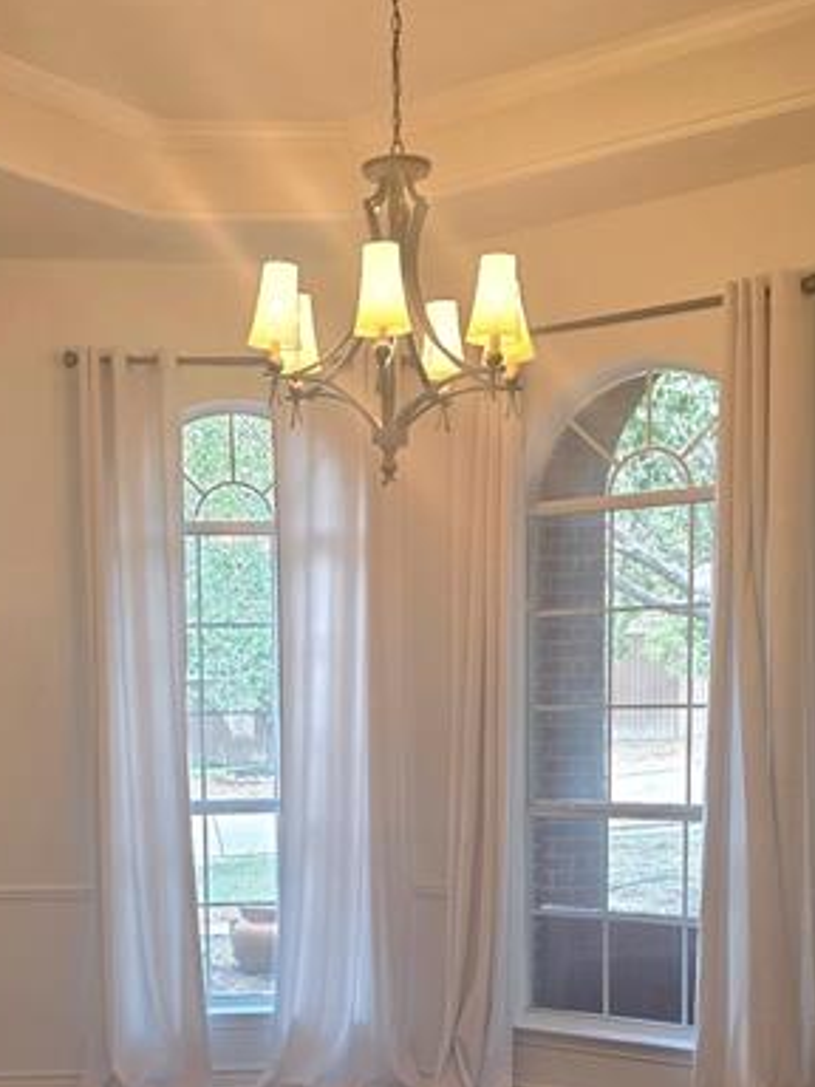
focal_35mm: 46
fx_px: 1444
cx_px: 280
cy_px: 844
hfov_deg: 31.3
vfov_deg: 39.9
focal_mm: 6.3
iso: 125
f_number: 1.7
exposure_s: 1/120
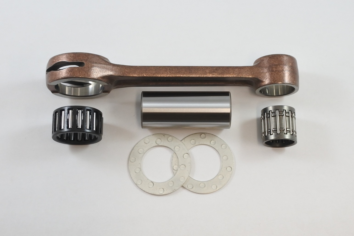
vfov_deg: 31.9
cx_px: 177
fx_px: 413
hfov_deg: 46.4
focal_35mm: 42
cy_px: 118
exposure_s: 1/160
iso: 400
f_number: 4.2
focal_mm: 15.7
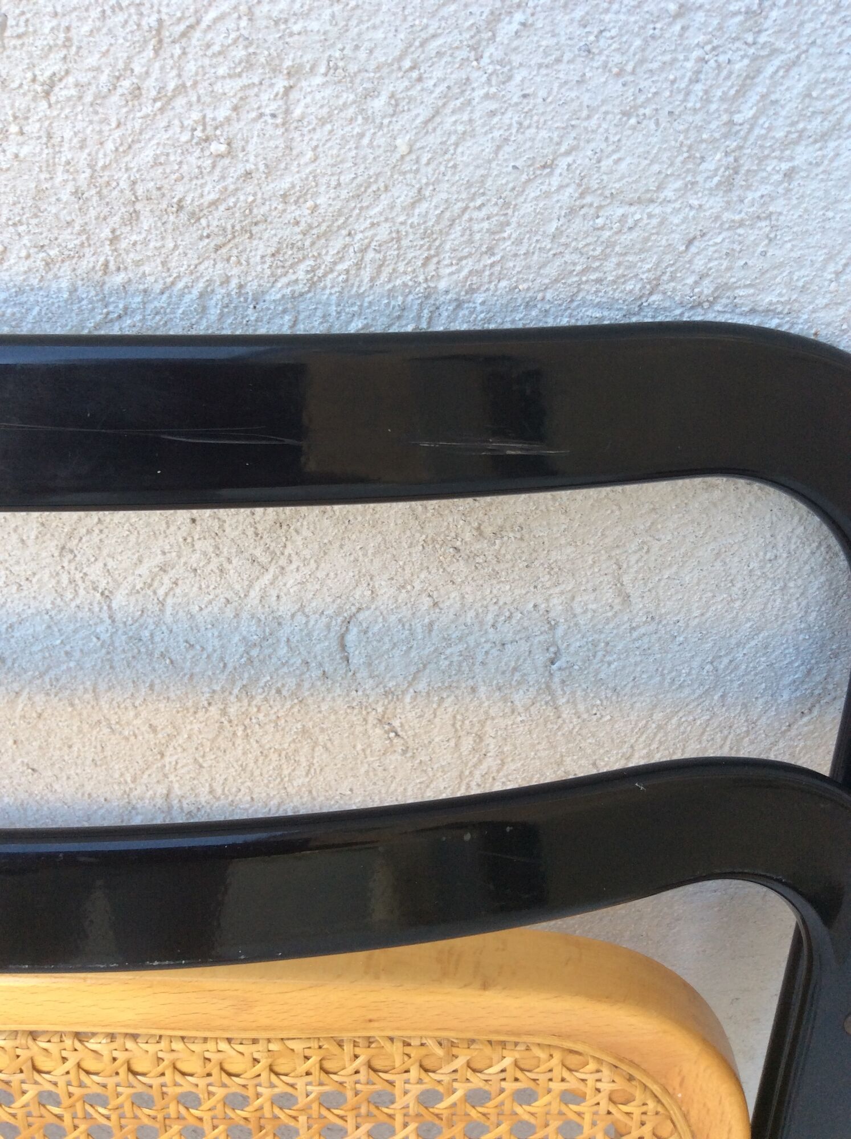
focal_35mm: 32
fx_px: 1052
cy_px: 570
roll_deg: -1.0
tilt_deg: -40.0
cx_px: 426
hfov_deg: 44.1
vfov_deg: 56.9
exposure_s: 1/50
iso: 40
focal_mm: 3.3
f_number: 2.4
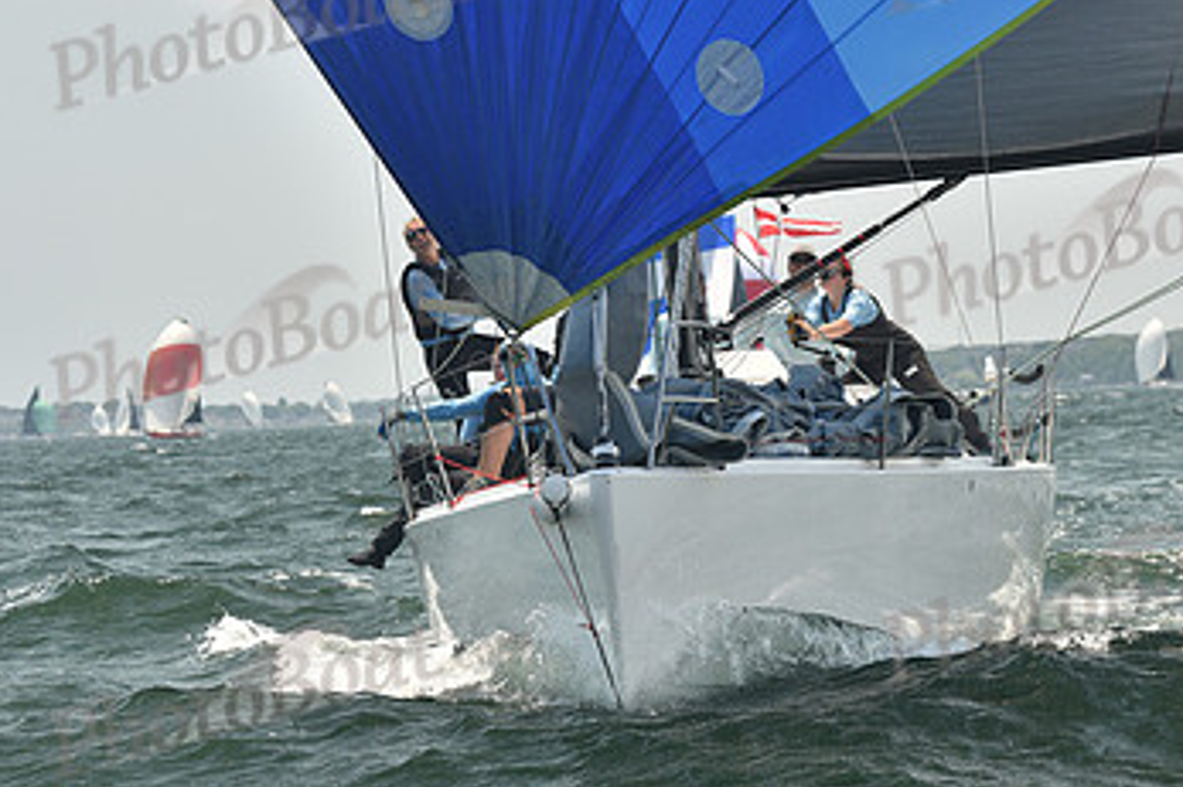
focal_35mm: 164
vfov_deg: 8.4
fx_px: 5386
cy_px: 465
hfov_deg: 12.5
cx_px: 709
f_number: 5
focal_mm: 98
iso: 250
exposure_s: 1/640
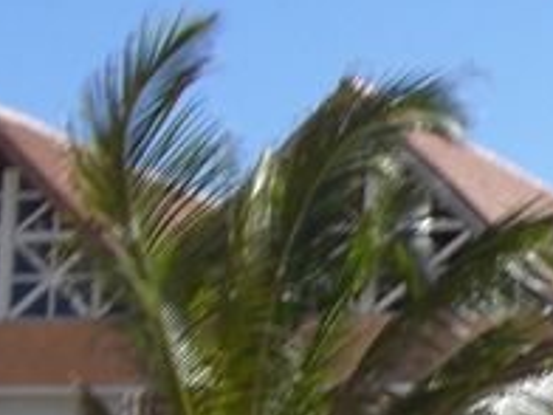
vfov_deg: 7.5
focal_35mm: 199
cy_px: 302
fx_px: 3179
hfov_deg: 9.3
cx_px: 1083
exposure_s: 1/125
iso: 64
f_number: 8
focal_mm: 6.2
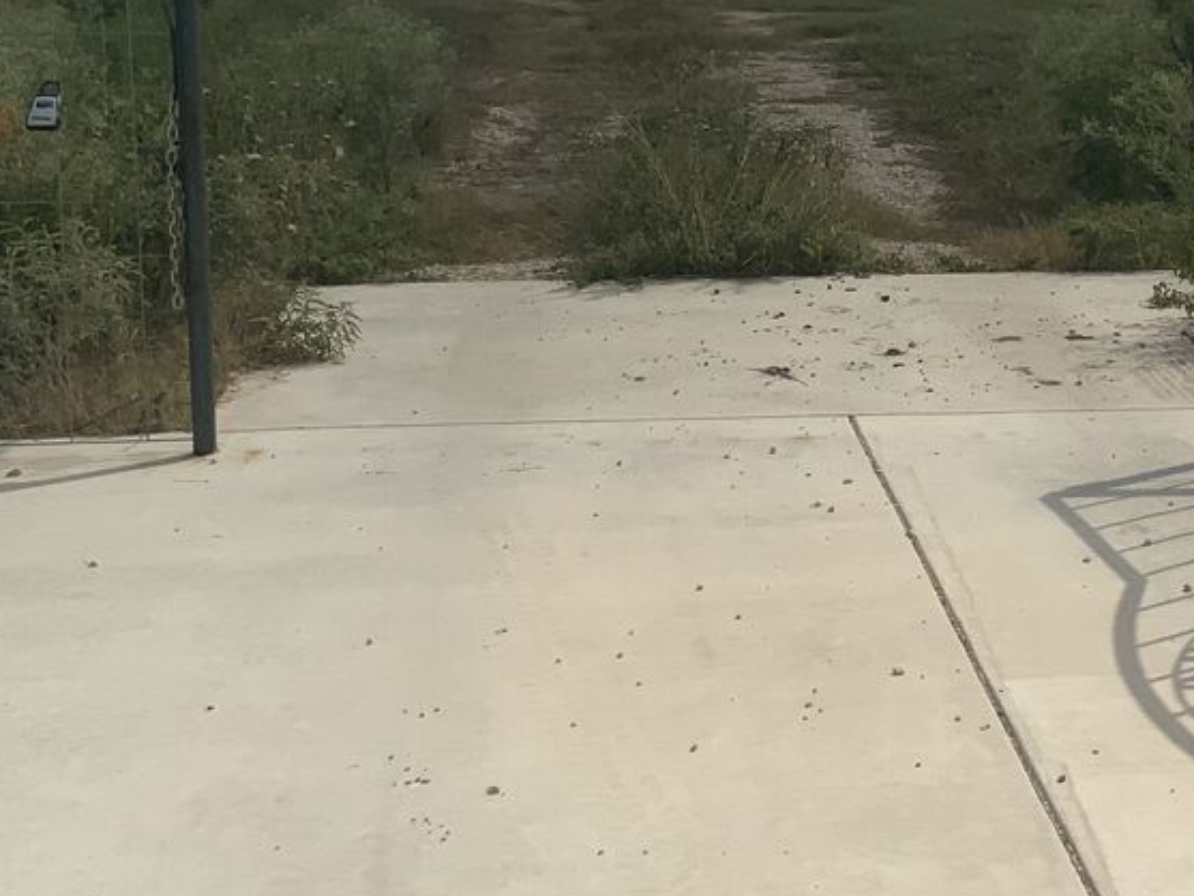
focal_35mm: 75
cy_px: 212
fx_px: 2588
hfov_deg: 25.6
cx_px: 928
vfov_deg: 19.5
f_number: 1.8
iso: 20
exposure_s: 1/4785
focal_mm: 3
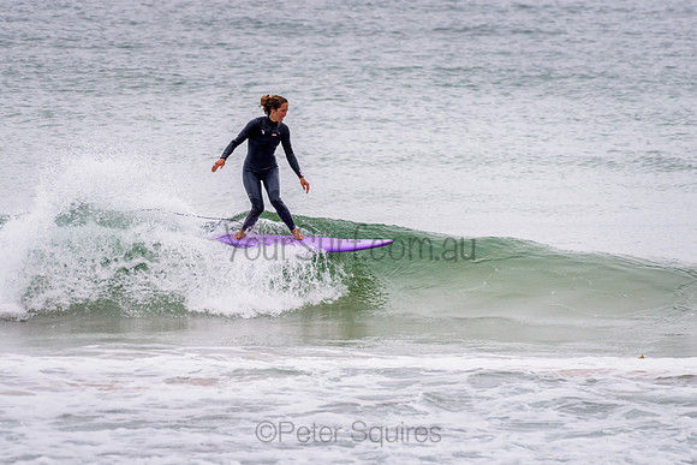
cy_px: 219
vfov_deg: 2.2
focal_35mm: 613
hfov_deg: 3.4
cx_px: 320
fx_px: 11877
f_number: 5.6
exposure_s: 1/1000
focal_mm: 500
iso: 720
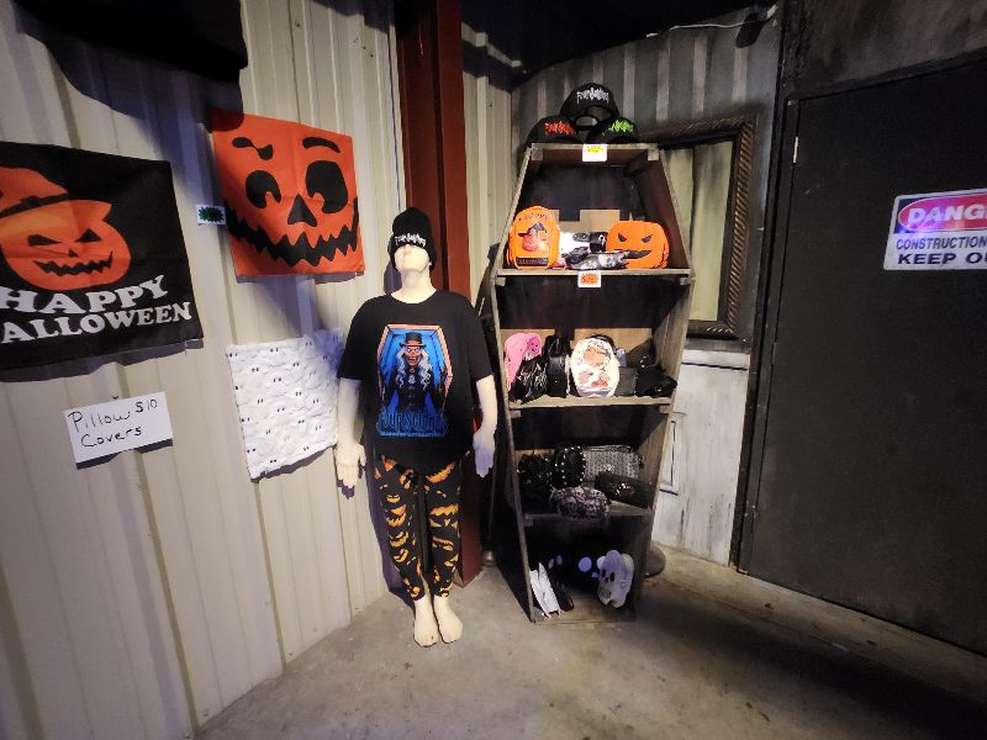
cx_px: 494
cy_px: 370
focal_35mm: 13
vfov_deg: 89.9
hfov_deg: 106.2
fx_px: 371
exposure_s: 1/24
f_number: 2.2
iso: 1000
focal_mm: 1.7
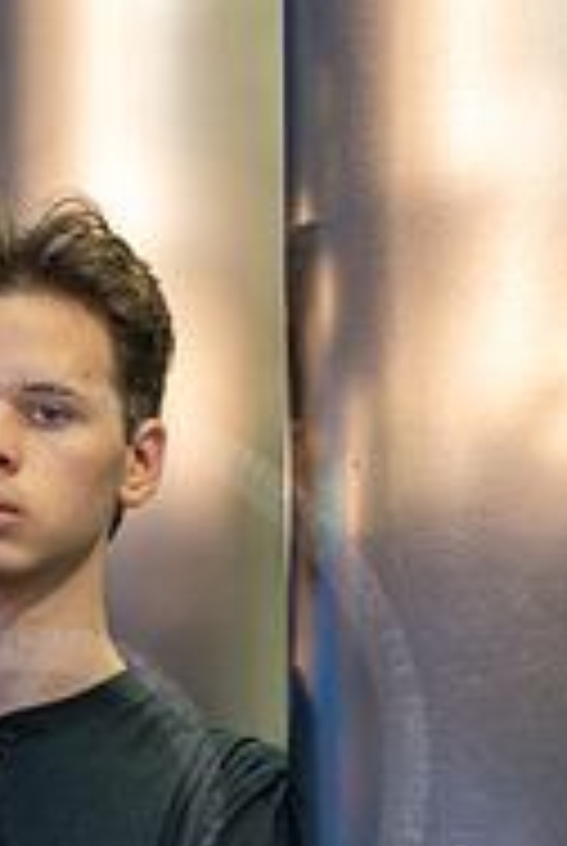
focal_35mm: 203
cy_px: 922
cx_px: 117
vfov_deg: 10.0
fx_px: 4778
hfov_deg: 6.8
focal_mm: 85
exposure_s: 1/250
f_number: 1.2
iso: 1000
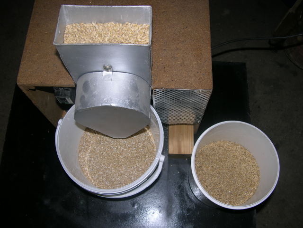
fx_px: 306
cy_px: 114
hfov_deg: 52.6
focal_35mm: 35
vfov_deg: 40.7
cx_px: 152
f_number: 2.8
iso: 50
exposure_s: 1/60.1
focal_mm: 8.9
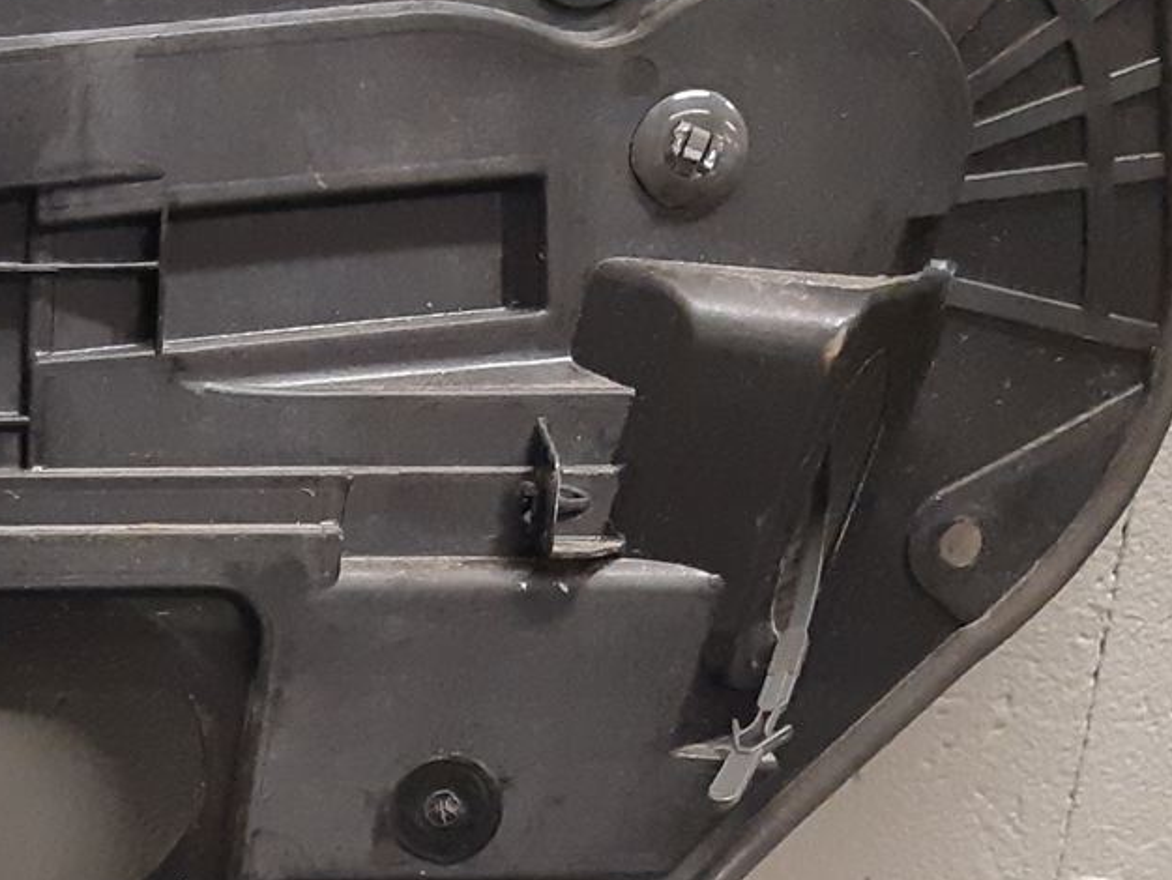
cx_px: -410
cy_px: 1050
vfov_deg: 16.7
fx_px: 2879
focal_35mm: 85
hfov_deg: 20.7
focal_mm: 3.93
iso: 320
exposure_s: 1/50
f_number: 1.7
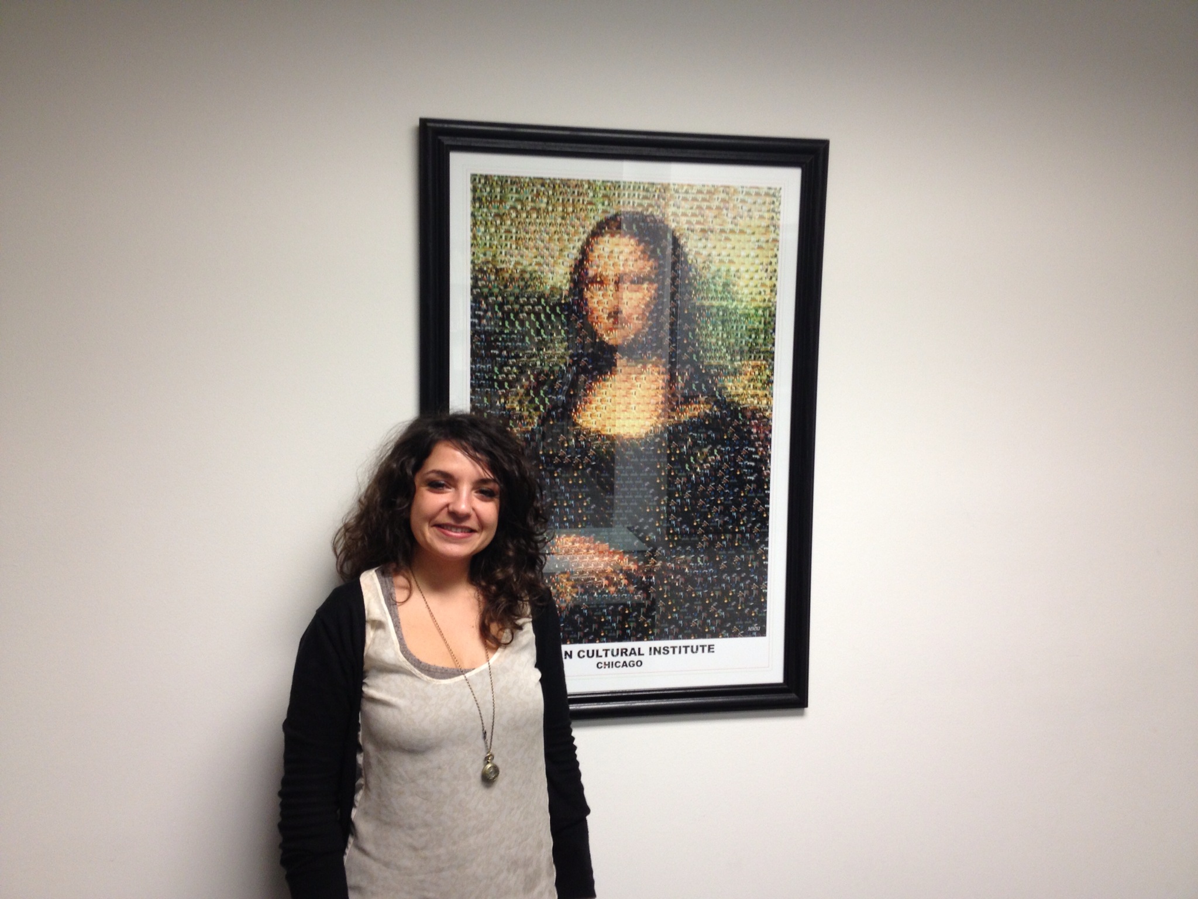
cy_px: 450
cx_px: 599
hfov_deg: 52.6
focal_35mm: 35
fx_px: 1211
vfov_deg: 40.7
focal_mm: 4.28
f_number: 2.4
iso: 80
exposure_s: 1/20
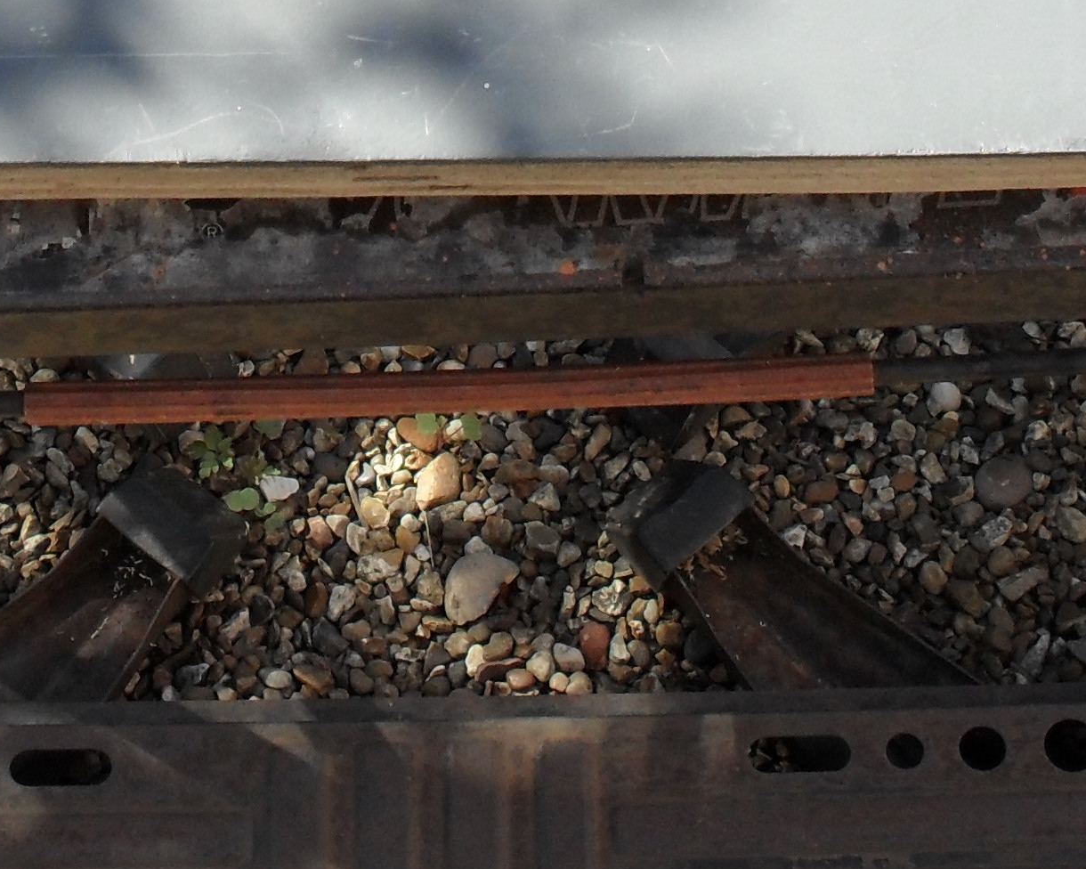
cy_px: -162
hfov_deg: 17.1
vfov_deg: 13.4
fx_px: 3600
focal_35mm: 112
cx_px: 388
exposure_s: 1/350
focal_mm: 6.3
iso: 100
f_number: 3.2
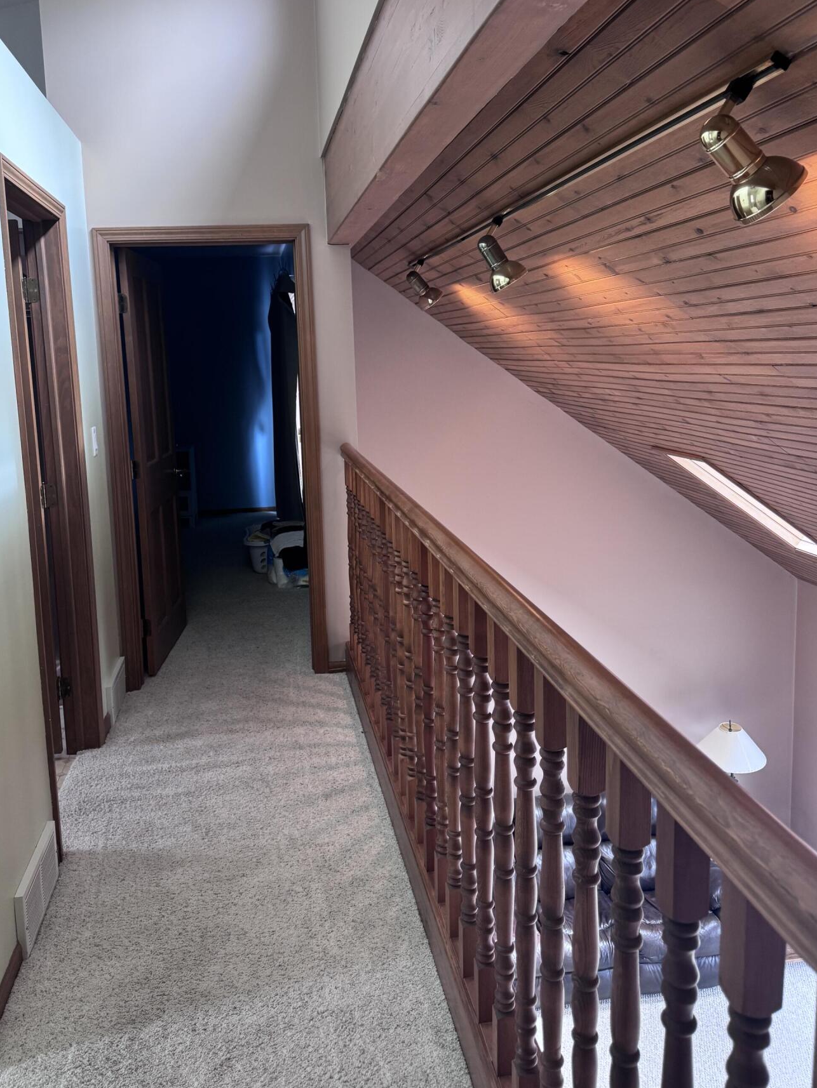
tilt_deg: -8.5
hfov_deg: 49.7
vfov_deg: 63.2
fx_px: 881
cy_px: 468
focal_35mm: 28
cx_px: 363
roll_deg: +2.3
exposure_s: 1/60
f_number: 1.78
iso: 200
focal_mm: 6.76
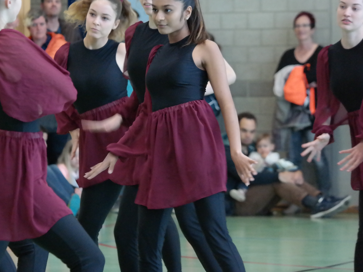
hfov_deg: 6.9
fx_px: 3031
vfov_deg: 5.1
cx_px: 104
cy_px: 96
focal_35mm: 289
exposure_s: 1/80
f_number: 5
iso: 3200
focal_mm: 130
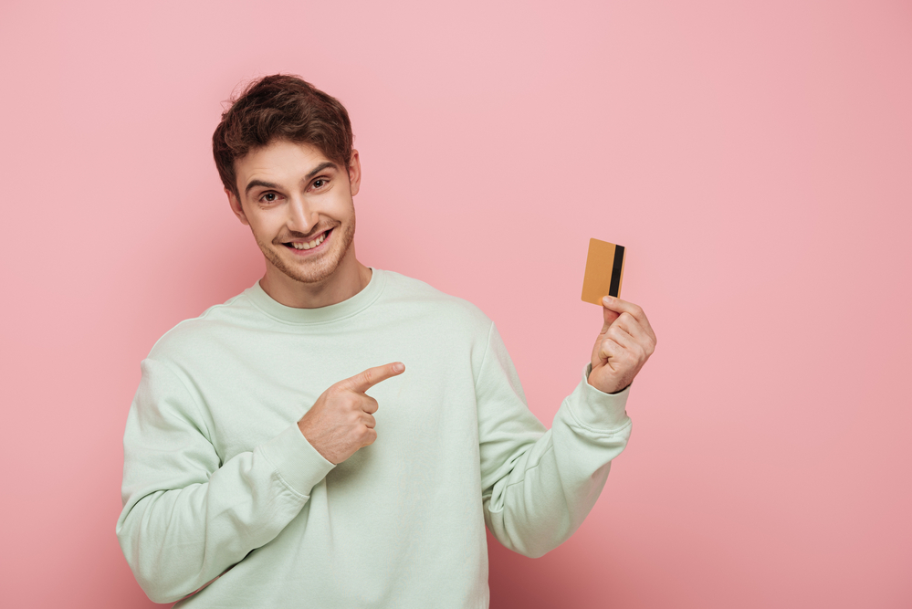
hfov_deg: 19.4
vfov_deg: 13.1
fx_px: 2661
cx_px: 456
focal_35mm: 105
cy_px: 304
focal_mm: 105
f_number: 8
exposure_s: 1/200
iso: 100
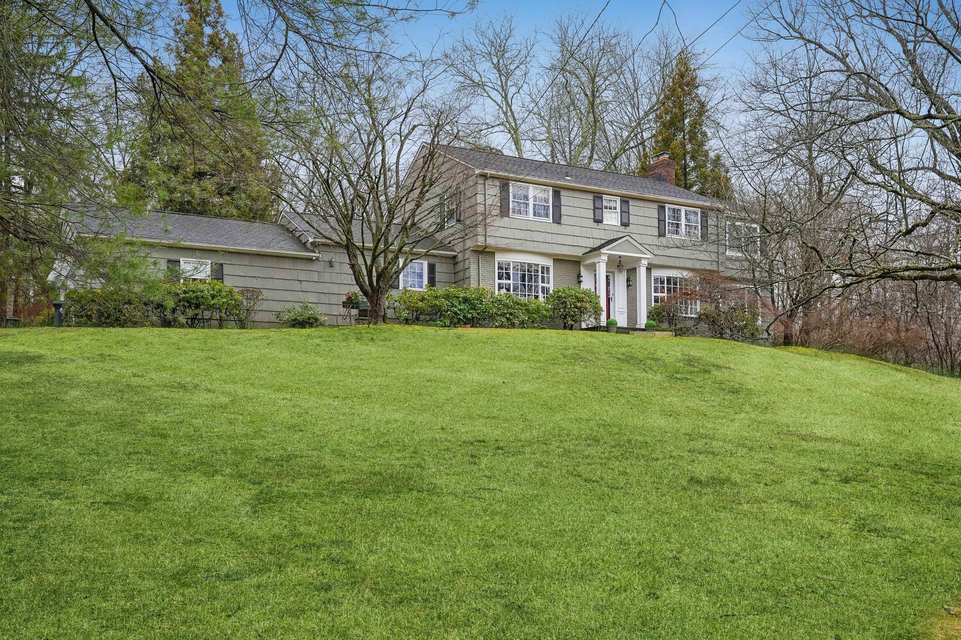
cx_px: 480
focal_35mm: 34
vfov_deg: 38.9
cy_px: 320
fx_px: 908
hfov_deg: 55.8
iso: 400
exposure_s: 1/500
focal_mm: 34
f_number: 5
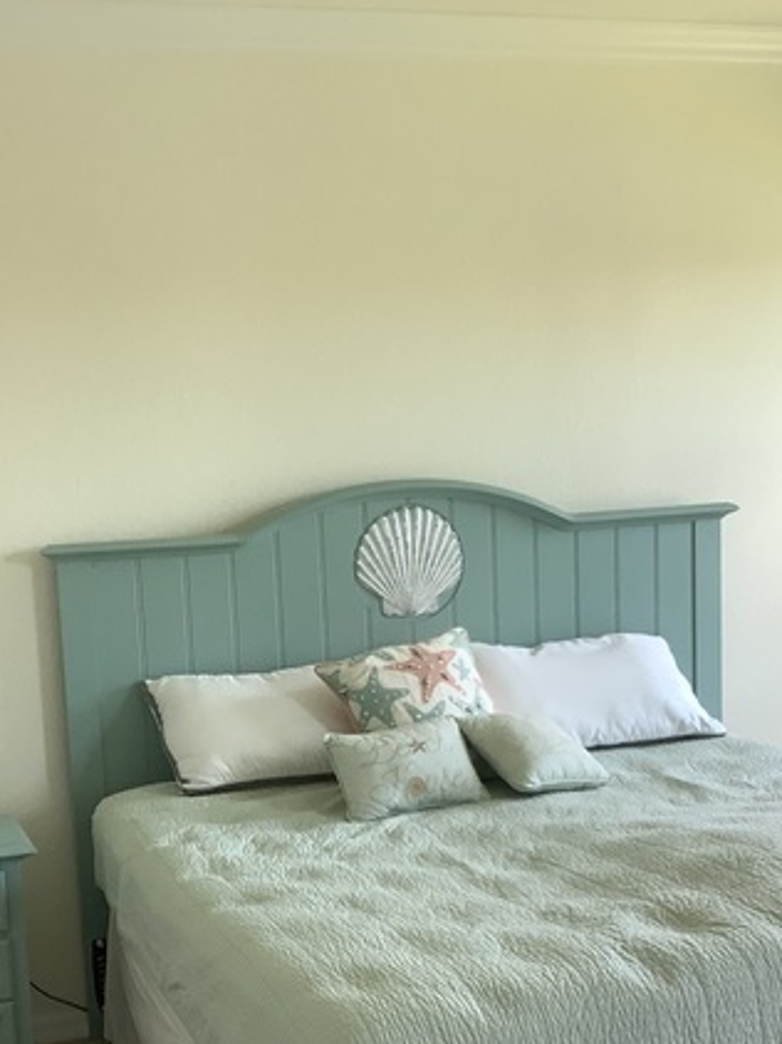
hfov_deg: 29.5
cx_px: 297
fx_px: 1477
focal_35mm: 49
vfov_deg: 38.3
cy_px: 729
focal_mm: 3.3
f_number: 2.4
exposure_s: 1/50
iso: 64
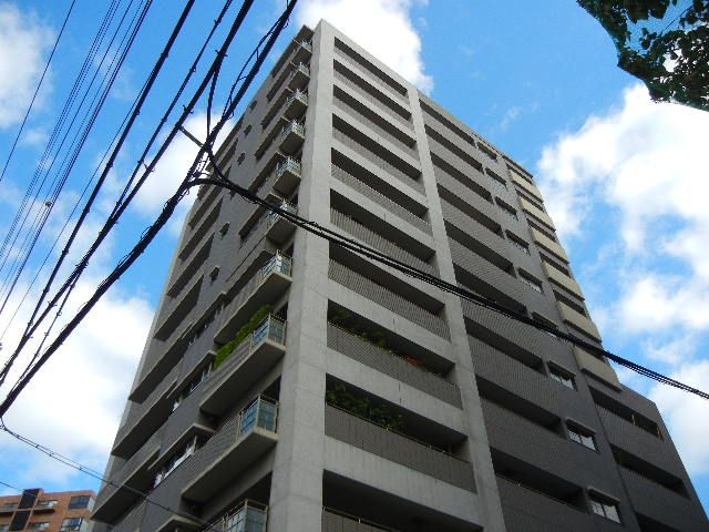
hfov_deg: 60.0
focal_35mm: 30
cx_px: 354
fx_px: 614
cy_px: 266
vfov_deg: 46.8
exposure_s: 1/888
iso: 160
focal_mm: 5.4
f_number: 3.5
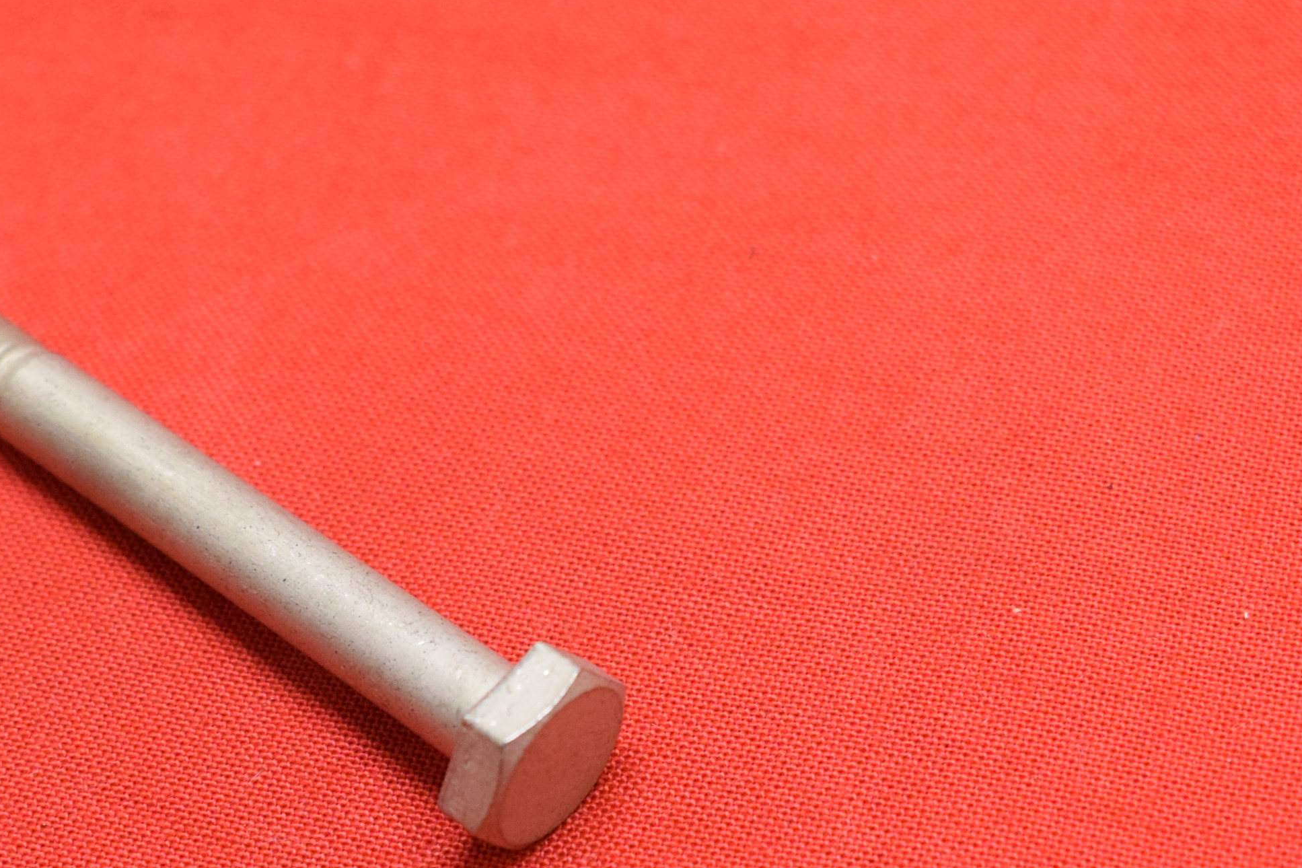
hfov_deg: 23.2
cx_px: 419
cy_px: 791
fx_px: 3152
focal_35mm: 87
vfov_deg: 15.5
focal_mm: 25
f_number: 5
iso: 2000
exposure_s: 1/125
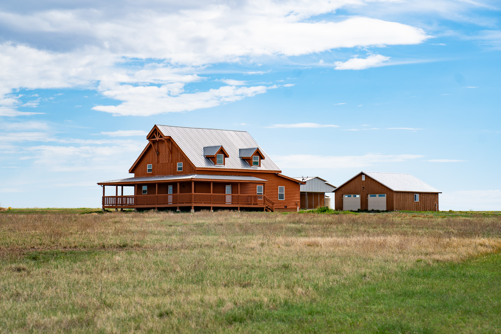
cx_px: 236
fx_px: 1281
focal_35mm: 92
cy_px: 163
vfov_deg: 14.9
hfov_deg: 22.1
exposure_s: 1/800
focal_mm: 86
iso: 100
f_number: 5
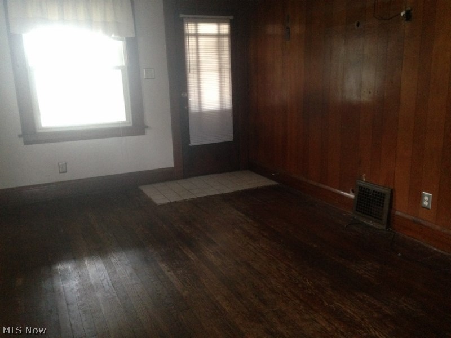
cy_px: 169
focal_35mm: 33
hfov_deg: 55.4
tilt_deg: -13.7
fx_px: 430
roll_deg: +2.7
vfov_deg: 42.9
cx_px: 226
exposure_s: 1/15
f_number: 2.4
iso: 400
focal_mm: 4.12
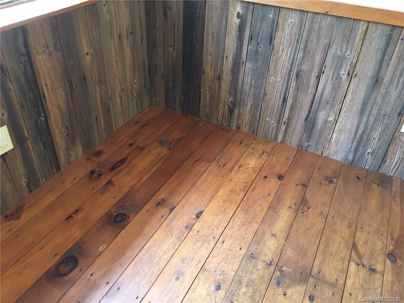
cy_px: 152
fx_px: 338
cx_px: 202
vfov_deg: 48.2
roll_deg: -3.5
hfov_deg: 61.7
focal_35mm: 29
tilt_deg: -35.9
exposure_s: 1/17
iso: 80
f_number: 2.2
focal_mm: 4.15
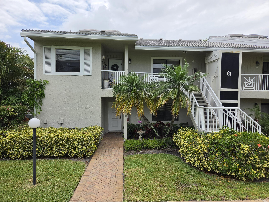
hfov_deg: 73.9
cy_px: 101
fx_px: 179
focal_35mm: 23
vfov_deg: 58.9
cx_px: 134
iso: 80
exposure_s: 1/5127
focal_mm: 5.4
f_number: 1.8
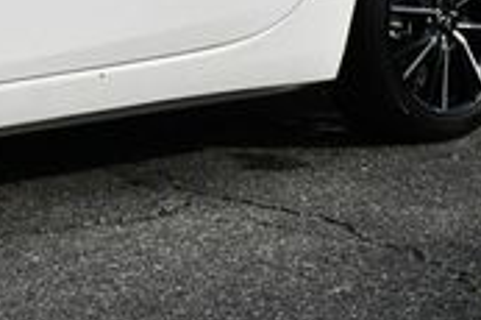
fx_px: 2376
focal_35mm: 178
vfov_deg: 7.5
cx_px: -242
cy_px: -223
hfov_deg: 11.1
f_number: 10
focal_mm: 24
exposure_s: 1/400
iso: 100
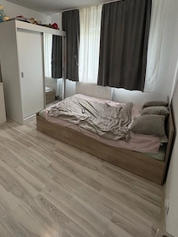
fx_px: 137
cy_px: 85
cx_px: 72
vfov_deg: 79.9
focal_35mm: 20
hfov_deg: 65.4
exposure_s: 1/100
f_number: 2.2
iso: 160
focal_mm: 2.22
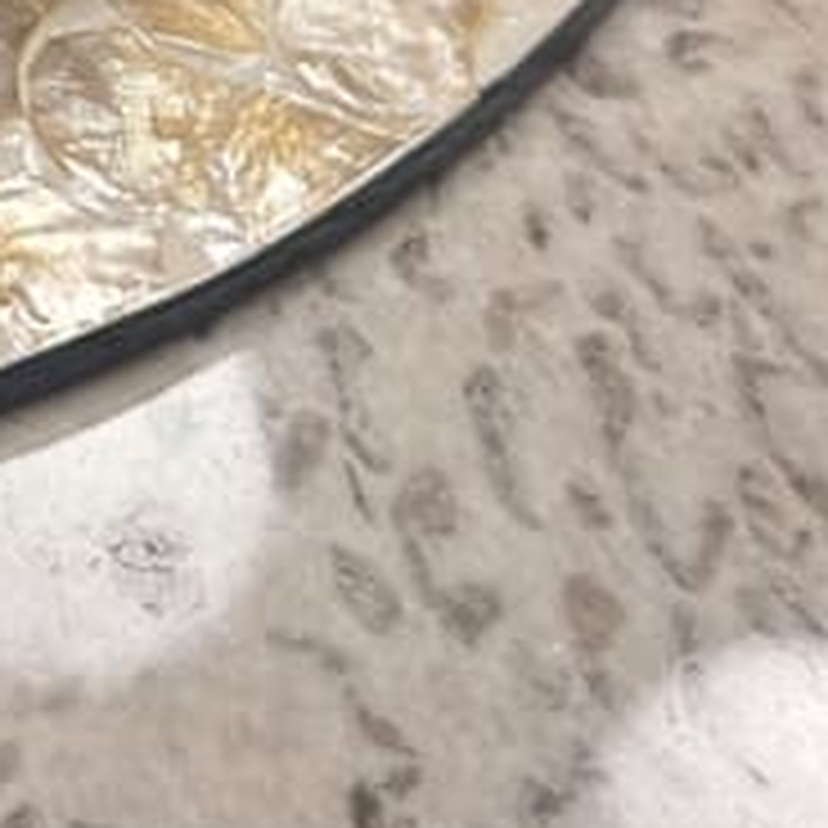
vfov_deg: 9.8
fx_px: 4655
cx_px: -598
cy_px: -477
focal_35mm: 172
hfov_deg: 9.7
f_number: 1.78
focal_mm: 6.76
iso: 125
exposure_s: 1/50
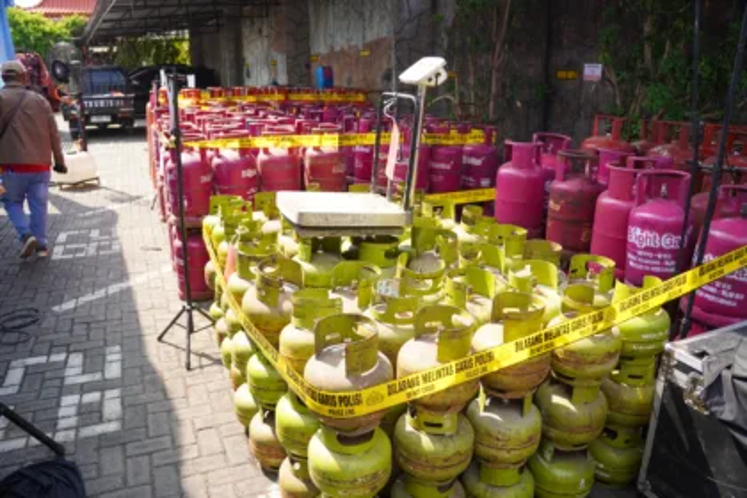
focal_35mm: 27
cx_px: 374
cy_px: 249
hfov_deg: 67.4
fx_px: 560
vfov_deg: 47.9
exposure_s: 1/400
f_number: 2.8
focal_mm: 18
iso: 100
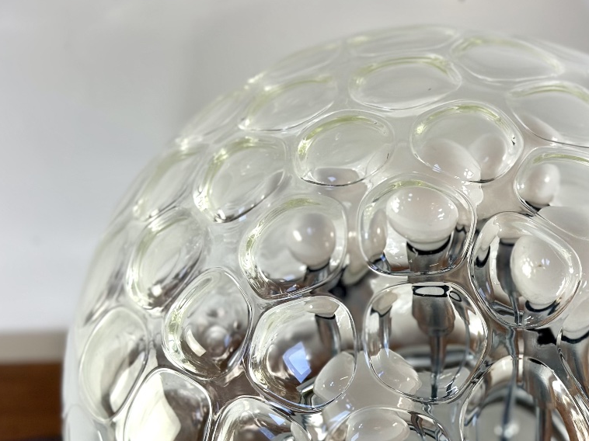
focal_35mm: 76
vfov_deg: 19.3
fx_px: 1293
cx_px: 457
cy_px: 291
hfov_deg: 25.3
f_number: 1.78
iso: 80
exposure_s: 1/202
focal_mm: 6.86
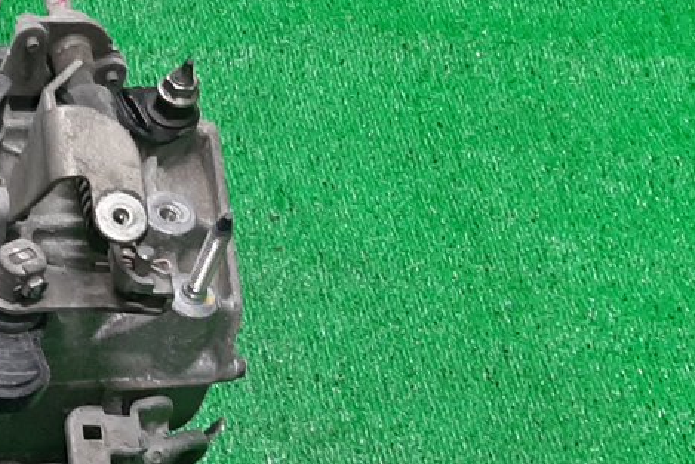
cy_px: 482
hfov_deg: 22.3
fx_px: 1603
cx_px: -164
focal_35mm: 83
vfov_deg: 16.1
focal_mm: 3.93
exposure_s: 1/50
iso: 107
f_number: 1.7
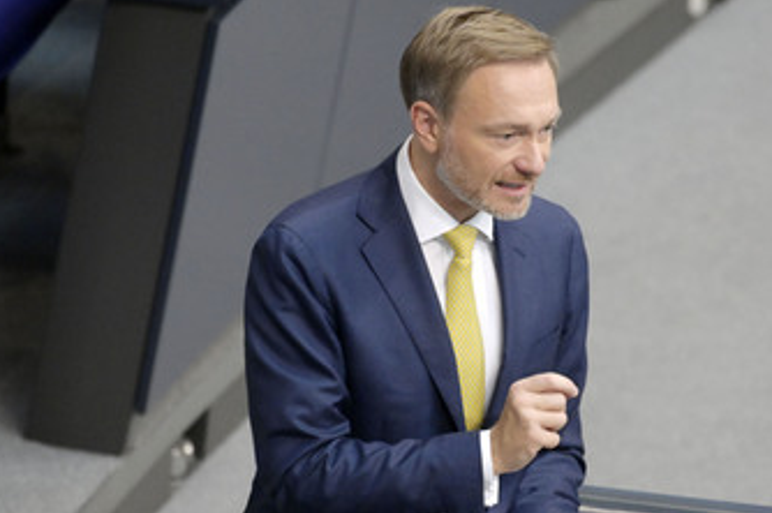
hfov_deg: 3.1
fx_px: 14461
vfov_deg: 2.0
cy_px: 342
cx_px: 489
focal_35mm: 675
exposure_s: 1/320
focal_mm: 500
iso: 8000
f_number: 6.3
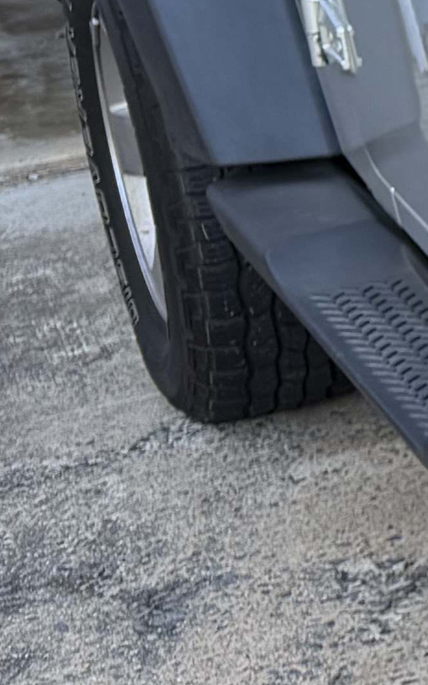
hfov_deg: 7.4
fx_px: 2576
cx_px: 1595
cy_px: 74
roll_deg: +3.3
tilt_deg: -15.4
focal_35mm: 138
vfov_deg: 15.0
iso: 80
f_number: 1.78
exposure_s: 1/174
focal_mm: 6.76
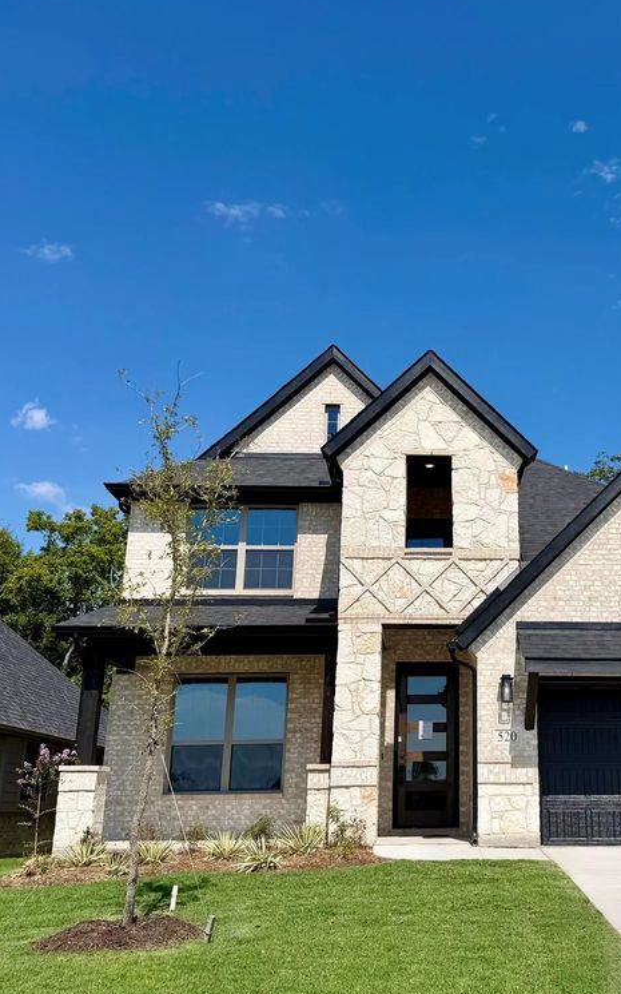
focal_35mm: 35
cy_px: 497
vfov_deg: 55.3
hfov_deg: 35.2
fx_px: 948
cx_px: 489
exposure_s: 1/8130
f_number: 1.78
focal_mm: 6.76
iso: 80
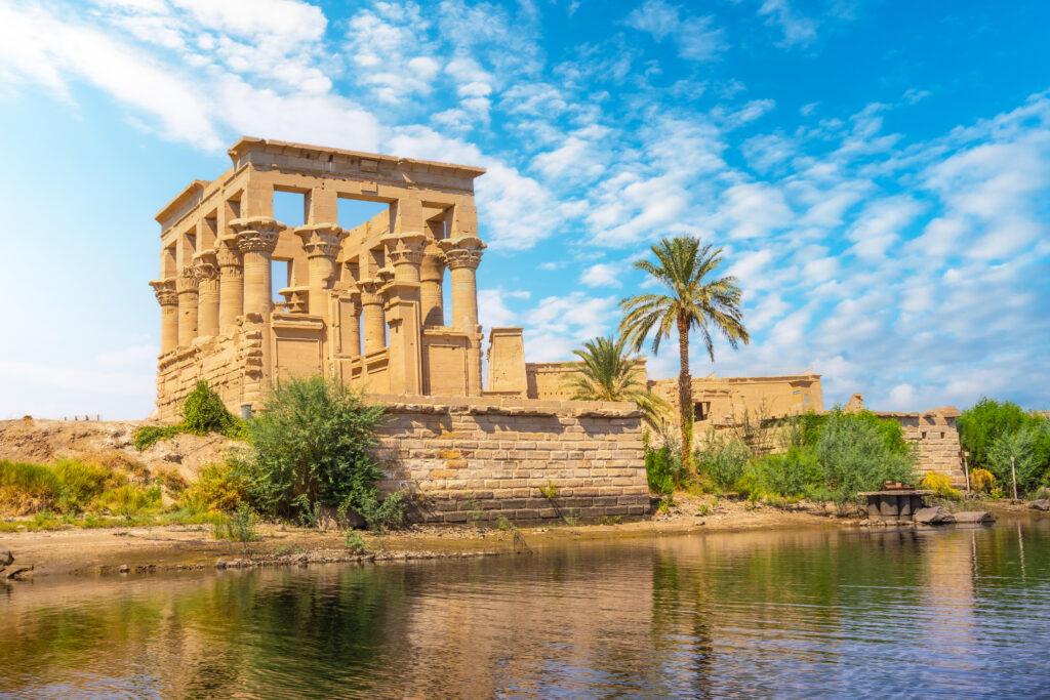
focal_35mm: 39
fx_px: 1138
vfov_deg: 34.2
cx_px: 525
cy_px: 350
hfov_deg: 49.5
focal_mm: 26
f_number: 8
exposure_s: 1/320
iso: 125
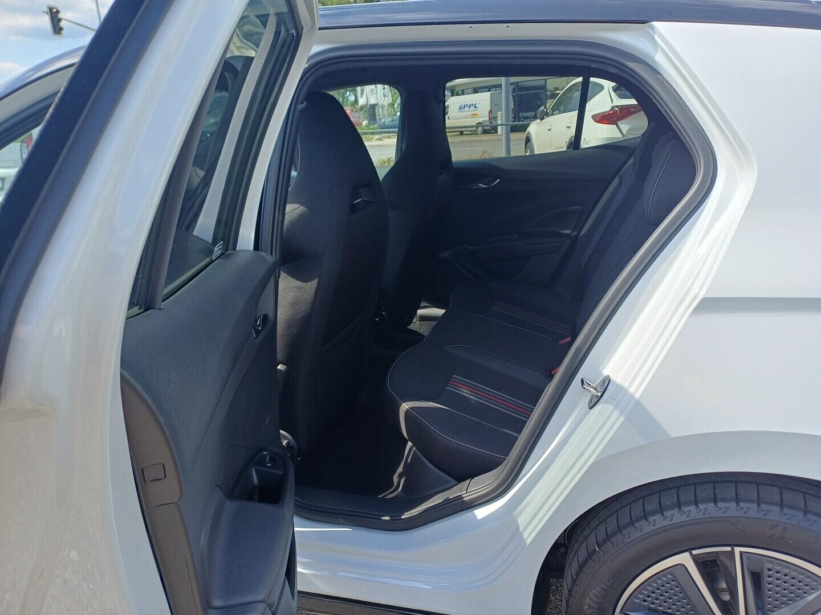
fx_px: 593
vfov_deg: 54.9
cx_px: 410
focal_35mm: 25
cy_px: 308
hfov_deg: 69.4
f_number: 1.8
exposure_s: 1/510
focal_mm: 4.65
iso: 50
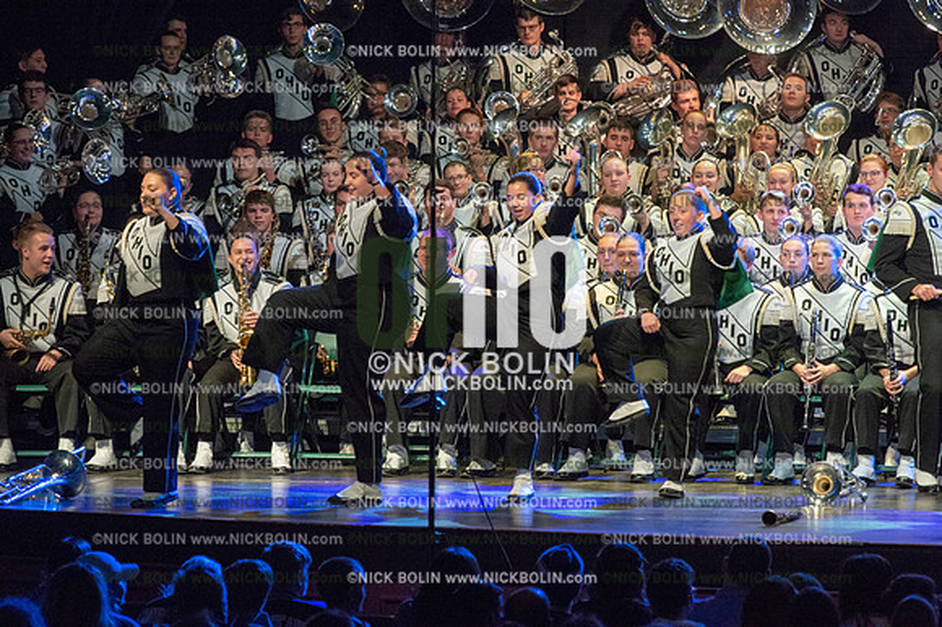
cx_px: 471
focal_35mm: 210
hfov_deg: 9.8
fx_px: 5492
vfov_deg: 6.5
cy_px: 314
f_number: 5.6
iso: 8000
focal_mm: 210
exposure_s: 1/400
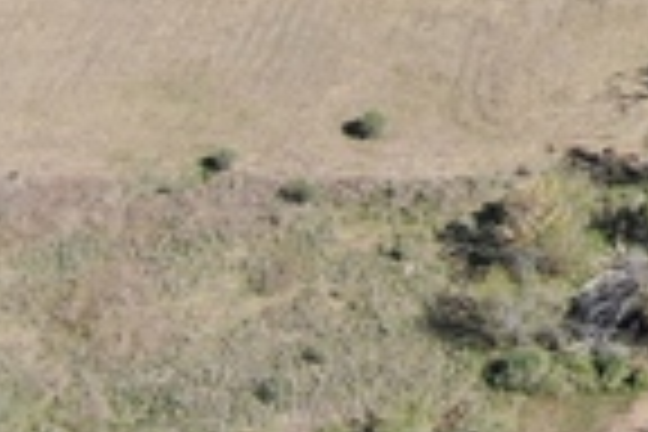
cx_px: 1422
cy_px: -374
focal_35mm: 111
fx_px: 1998
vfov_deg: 11.4
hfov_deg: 14.3
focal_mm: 4.39
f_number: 2.8
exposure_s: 1/800
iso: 100
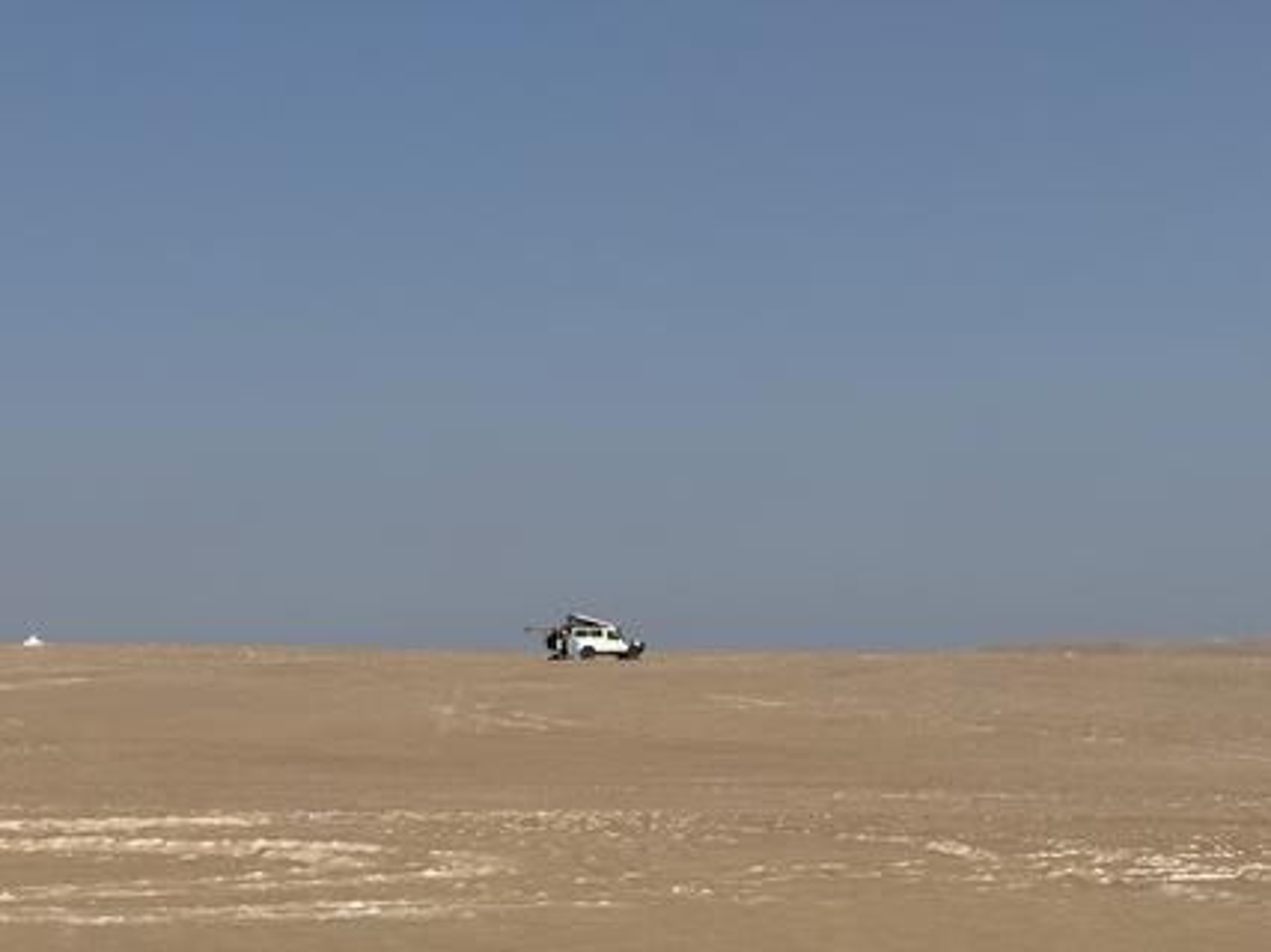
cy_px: 476
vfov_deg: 12.3
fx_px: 4405
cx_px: 636
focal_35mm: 120
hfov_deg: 16.4
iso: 50
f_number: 2.8
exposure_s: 1/3690
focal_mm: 15.66
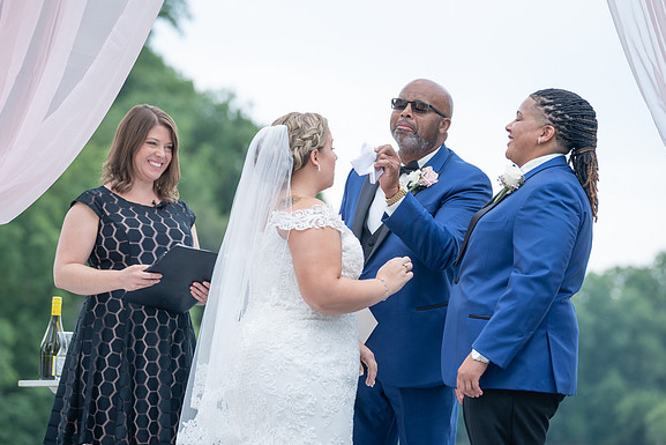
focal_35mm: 178
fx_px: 3294
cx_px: 353
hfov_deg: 11.5
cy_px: 211
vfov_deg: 7.7
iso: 125
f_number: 4.5
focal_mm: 156
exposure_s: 1/200
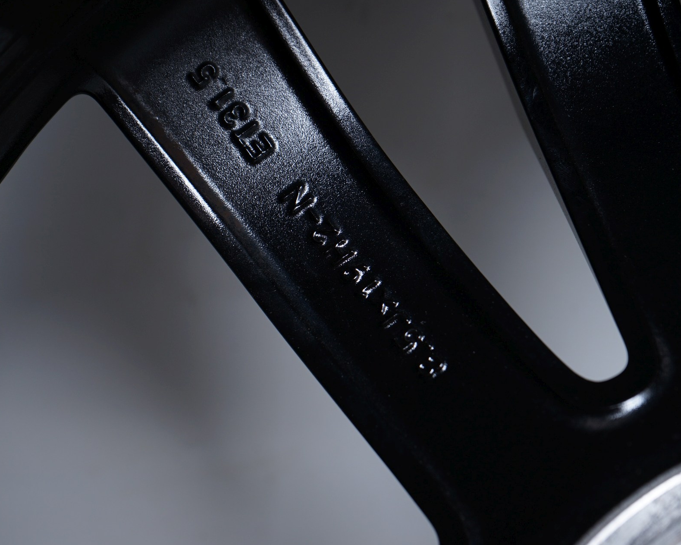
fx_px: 1471
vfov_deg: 21.0
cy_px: 272
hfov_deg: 26.1
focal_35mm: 73
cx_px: 340
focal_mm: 64
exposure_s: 1/125
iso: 250
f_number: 7.1
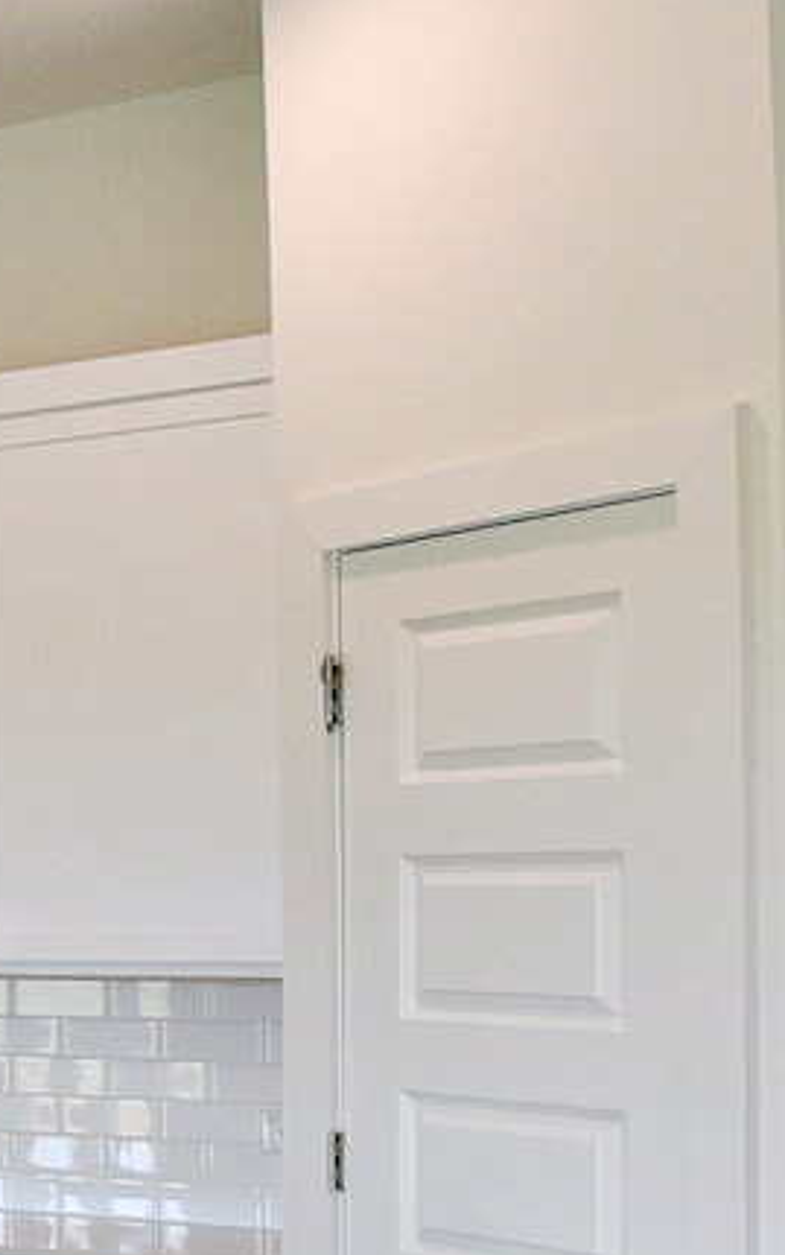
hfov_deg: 9.8
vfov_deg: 29.9
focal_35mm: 68
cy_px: 886
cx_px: -1911
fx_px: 2326
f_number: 5.6
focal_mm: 14
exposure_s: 1/125
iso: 400
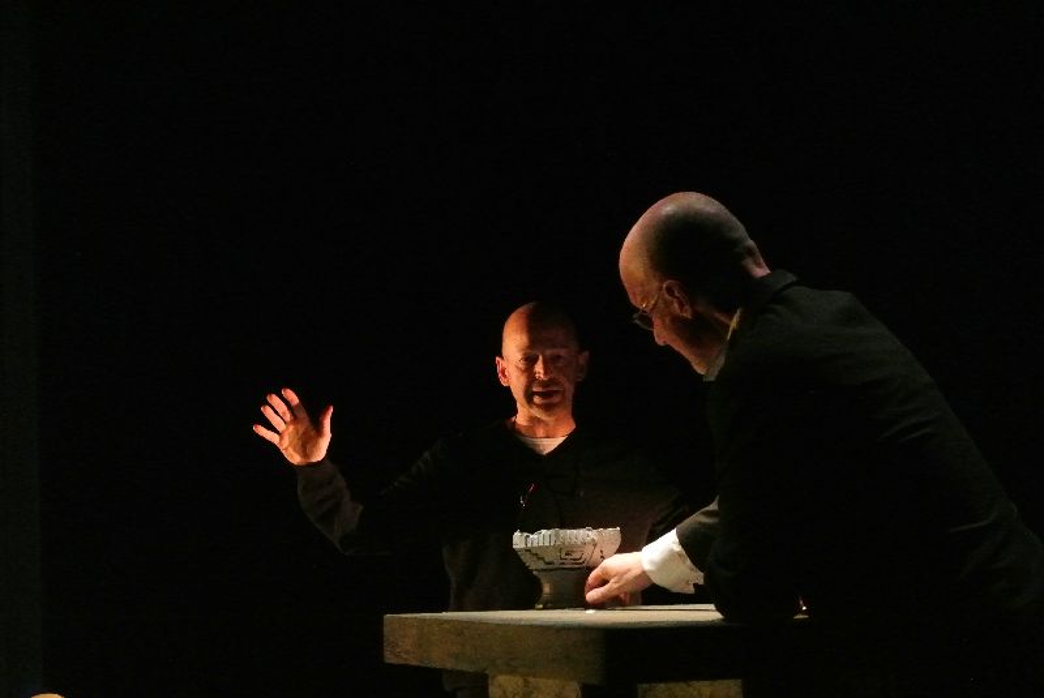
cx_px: 522
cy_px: 349
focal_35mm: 100
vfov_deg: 13.7
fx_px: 2903
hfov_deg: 20.4
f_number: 3.8
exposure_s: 1/50
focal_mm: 37.3
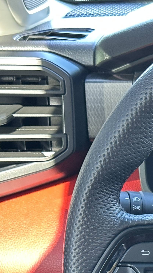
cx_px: 339
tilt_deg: -22.2
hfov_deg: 8.0
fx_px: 1031
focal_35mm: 143
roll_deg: +3.7
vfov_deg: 14.8
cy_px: 270
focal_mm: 6.86
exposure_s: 1/48
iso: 250
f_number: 1.78
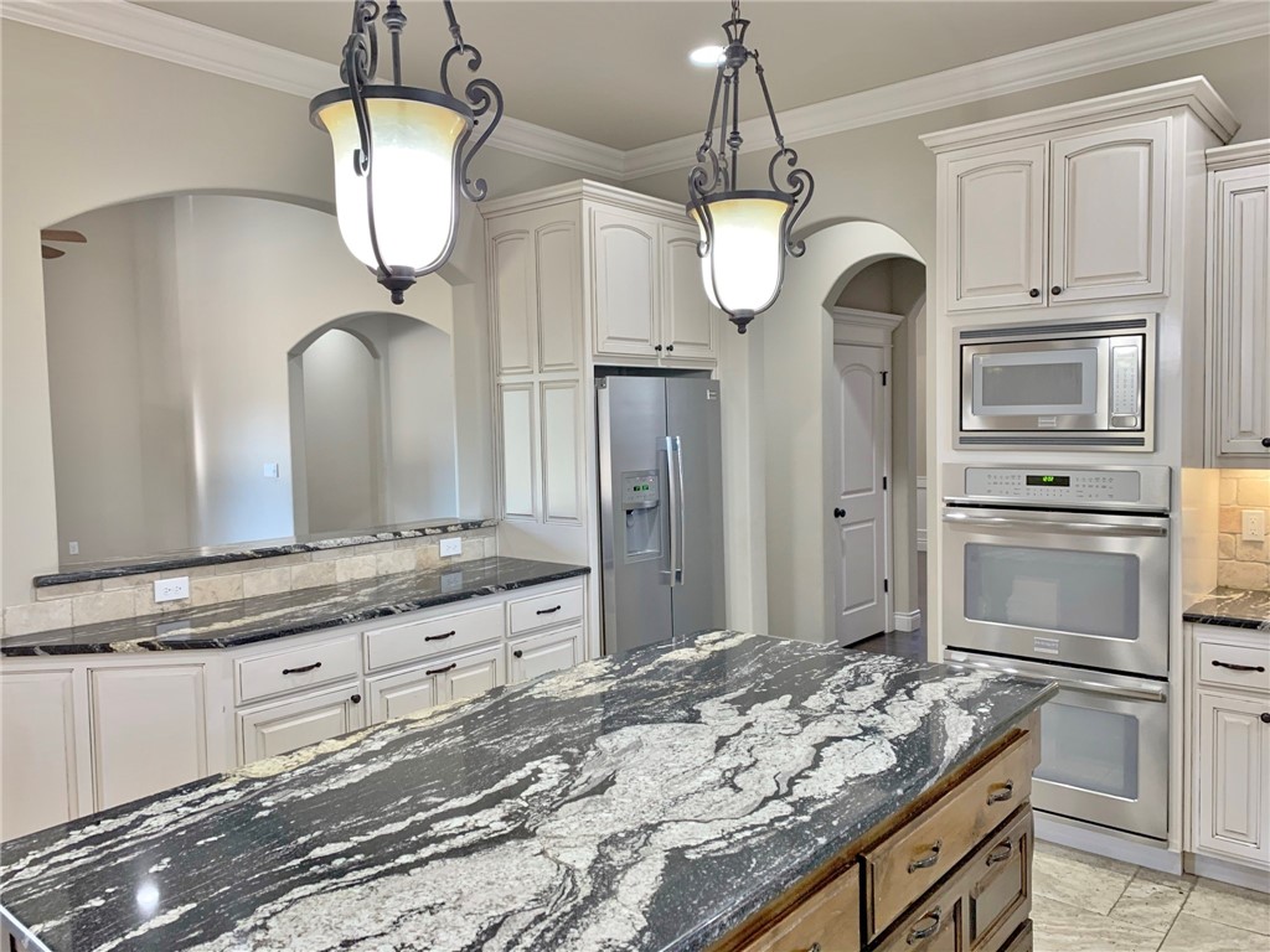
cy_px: 476
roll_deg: +0.9
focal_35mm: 26
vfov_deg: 53.1
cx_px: 635
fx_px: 954
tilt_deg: -2.5
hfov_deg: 67.3
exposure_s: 1/60
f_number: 1.8
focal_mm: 4.25
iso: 160
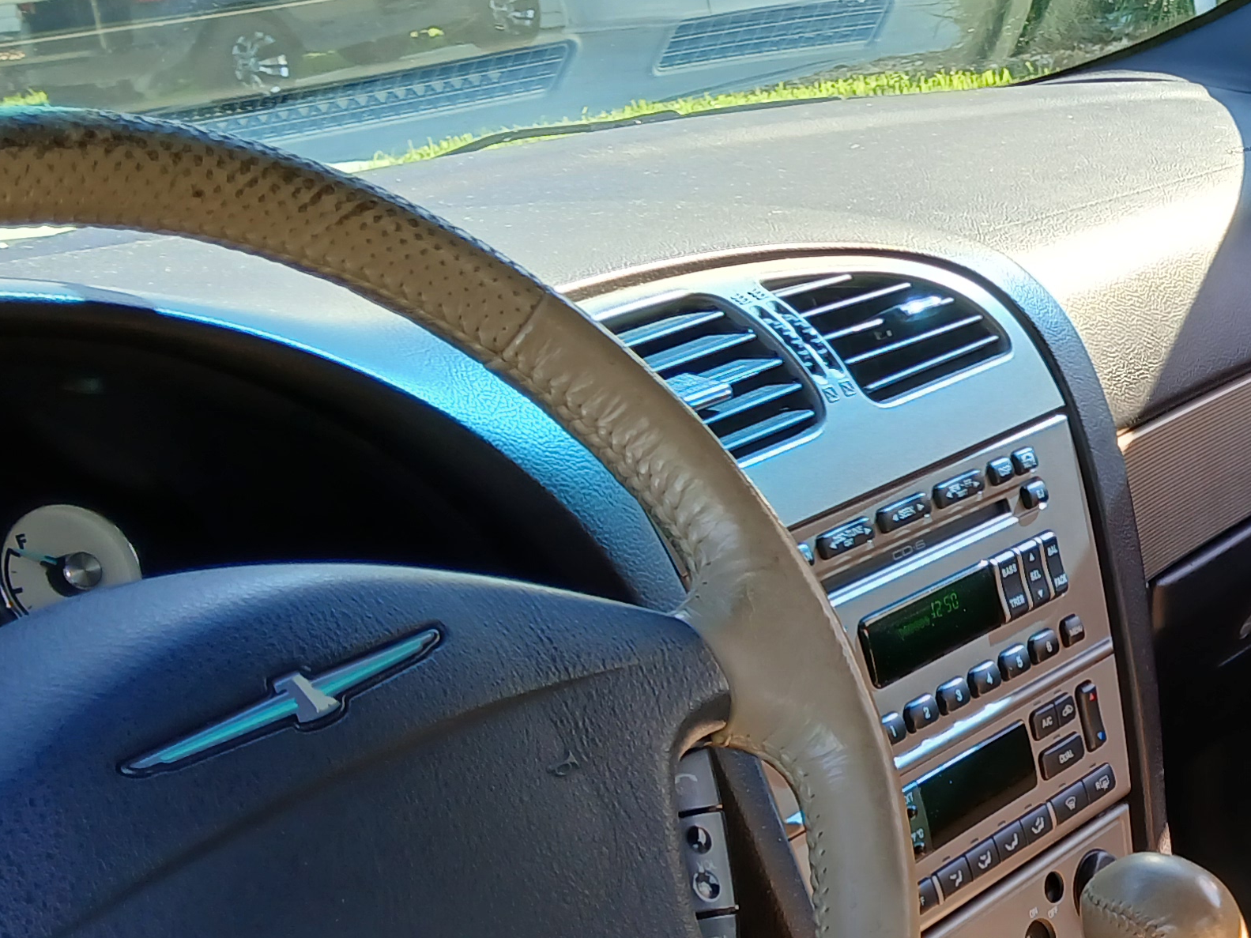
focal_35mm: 67
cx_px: 1428
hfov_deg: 26.4
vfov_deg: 21.8
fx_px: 2421
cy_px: 647
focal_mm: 3.98
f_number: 1.8
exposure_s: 1/60
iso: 25
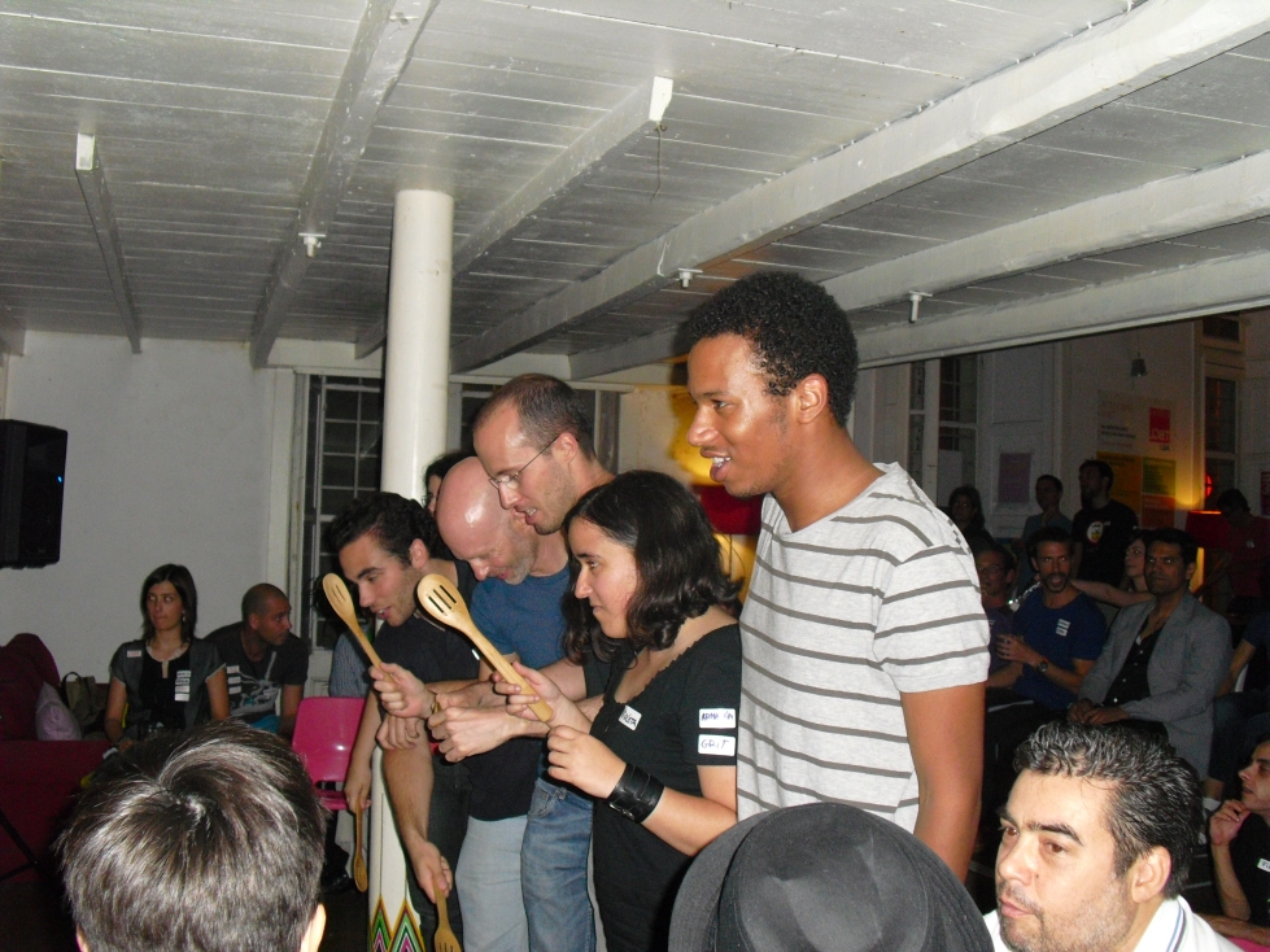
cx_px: 635
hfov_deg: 51.4
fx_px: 1321
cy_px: 476
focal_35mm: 36
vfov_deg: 39.6
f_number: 3.1
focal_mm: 6.3
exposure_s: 1/60
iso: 400
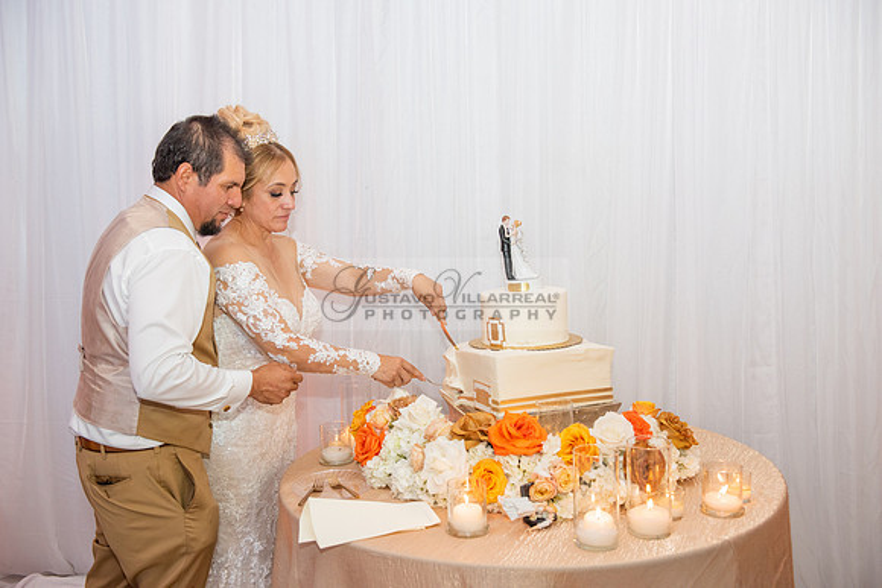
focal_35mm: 35
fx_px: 858
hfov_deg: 54.4
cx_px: 441
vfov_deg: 37.9
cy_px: 294
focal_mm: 35
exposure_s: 1/160
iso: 1000
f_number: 4.5
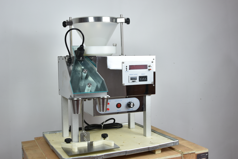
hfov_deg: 44.5
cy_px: 77
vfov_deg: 30.6
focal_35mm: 44
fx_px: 291
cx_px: 115
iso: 100
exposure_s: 1/15
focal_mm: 26
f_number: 4
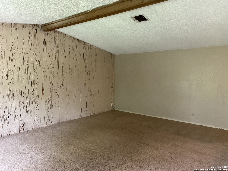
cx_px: 114
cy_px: 86
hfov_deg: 67.3
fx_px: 171
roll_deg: -0.5
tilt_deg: -3.5
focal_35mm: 26
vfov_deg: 53.1
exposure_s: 1/40
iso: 320
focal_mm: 4.25
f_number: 1.8
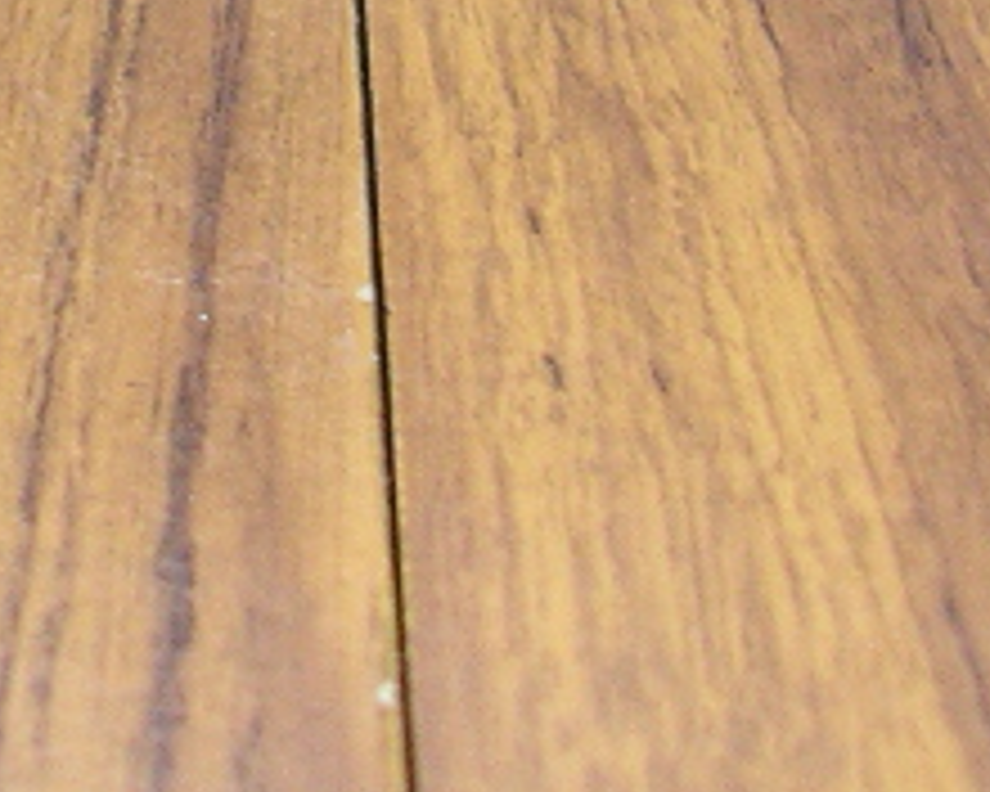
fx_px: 4922
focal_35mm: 168
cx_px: 144
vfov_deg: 8.7
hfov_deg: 11.4
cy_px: -738
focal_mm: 7.8
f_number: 2.8
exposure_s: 1/8
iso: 200
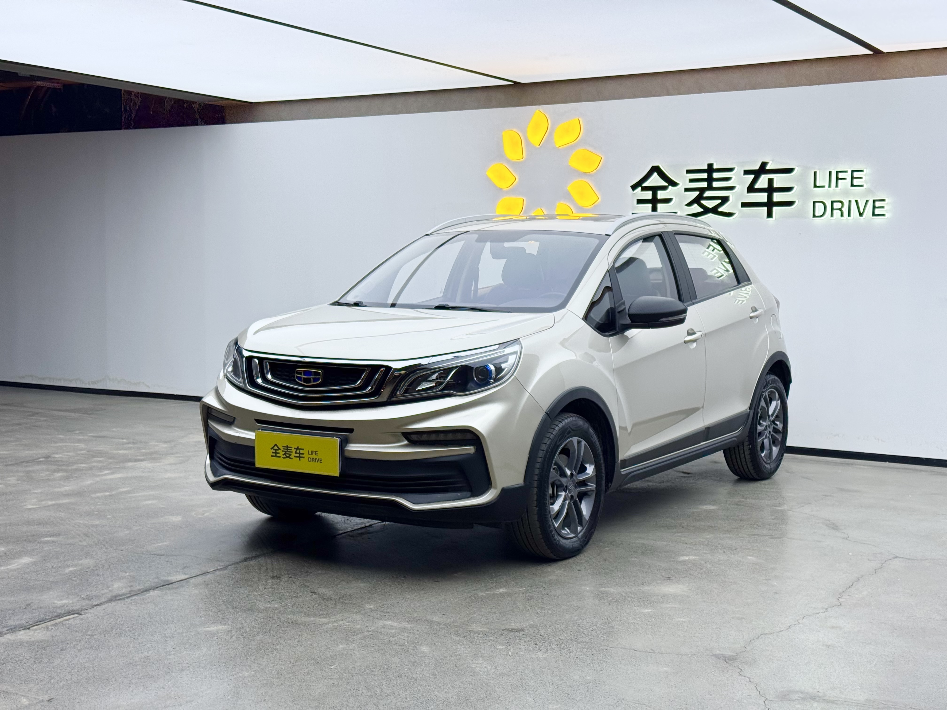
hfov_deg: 39.7
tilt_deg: -3.2
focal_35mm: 48
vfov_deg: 30.3
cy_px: 355
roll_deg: +0.4
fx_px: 1313
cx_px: 474
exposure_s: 1/241
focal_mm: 6.76
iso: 64
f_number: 1.78
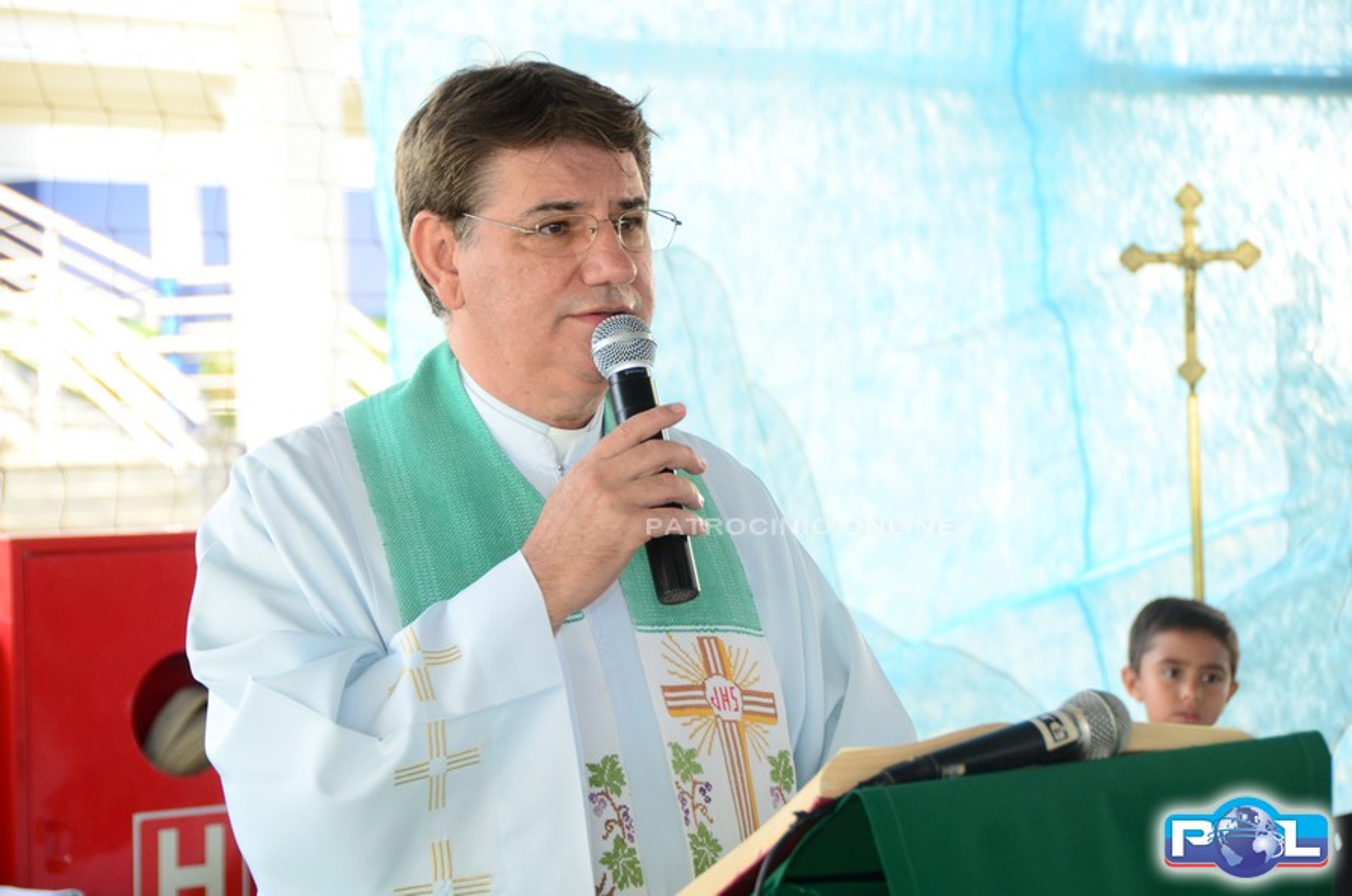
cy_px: 448
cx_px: 676
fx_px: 4498
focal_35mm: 120
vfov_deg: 11.4
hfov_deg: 17.1
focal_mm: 80
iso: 800
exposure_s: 1/200
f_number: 5
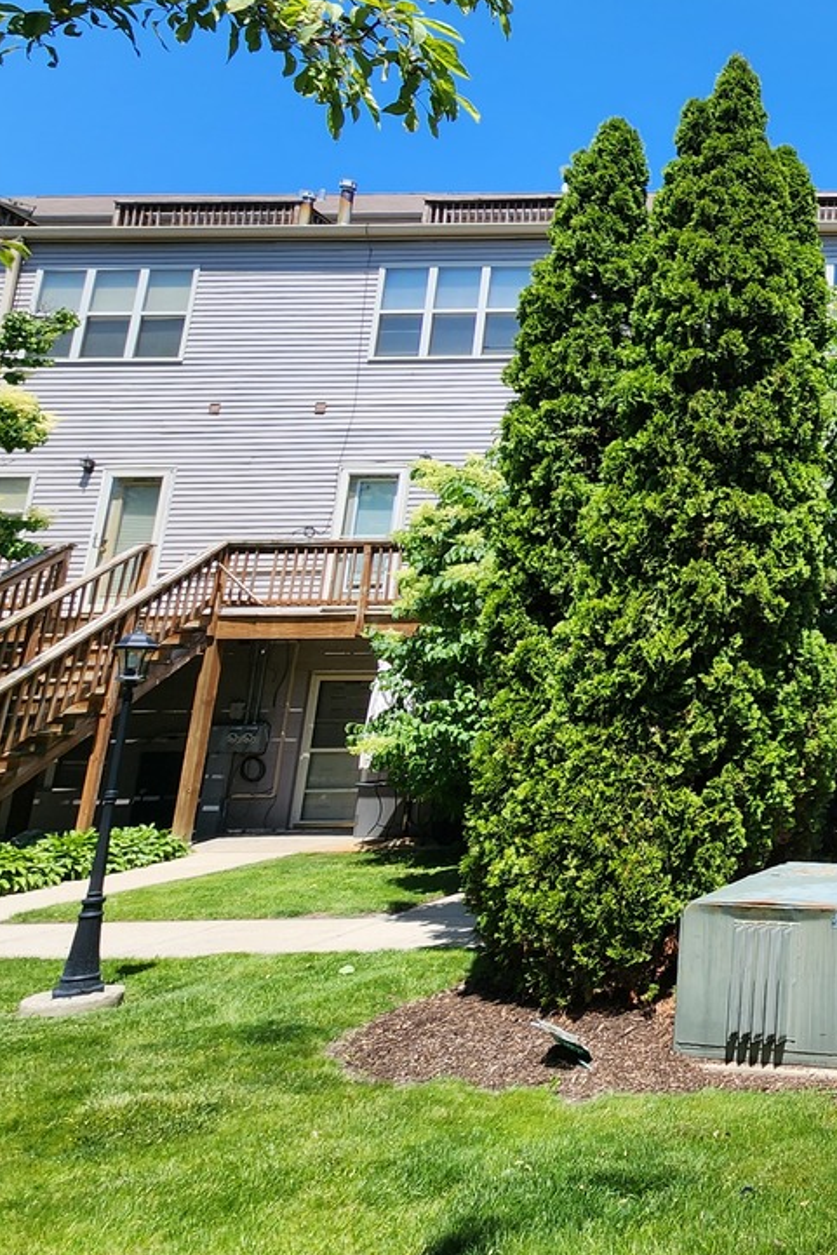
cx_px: 1042
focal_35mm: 27
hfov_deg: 35.6
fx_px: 941
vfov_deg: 66.5
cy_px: 480
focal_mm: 2.2
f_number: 2.2
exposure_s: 1/1325
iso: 50
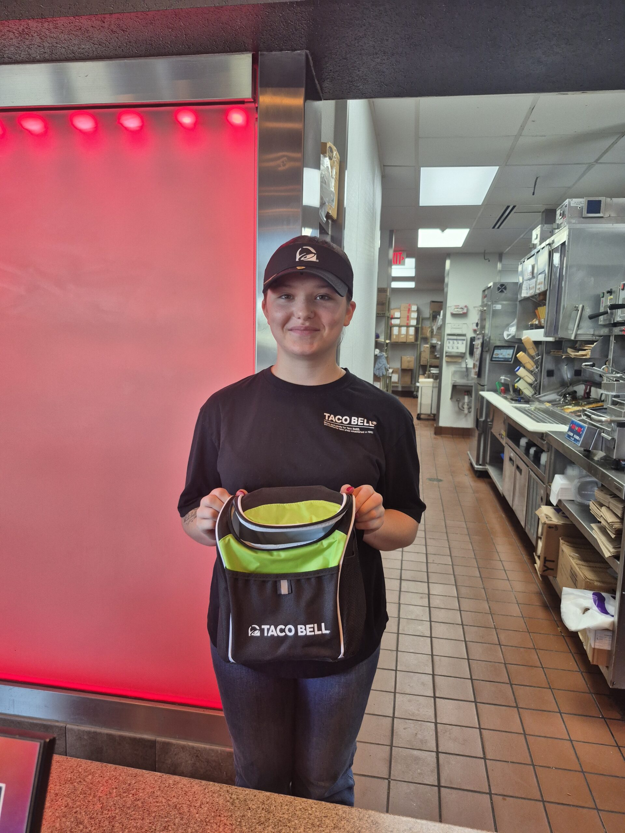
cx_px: 312
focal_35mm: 23
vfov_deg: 73.9
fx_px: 554
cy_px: 416
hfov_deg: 58.9
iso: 100
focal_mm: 5.4
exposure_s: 1/120
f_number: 1.8
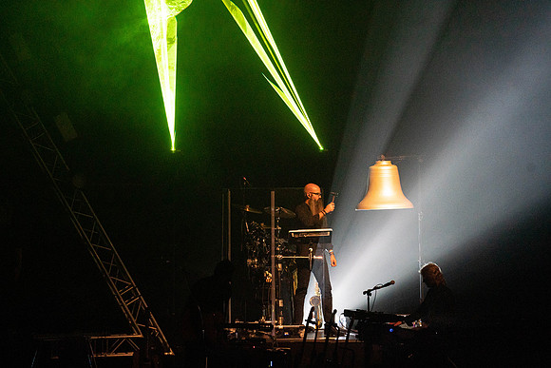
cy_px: 184
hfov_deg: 10.3
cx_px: 276
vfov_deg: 6.9
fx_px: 3062
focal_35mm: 200
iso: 6400
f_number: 5.6
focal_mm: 200
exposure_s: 1/250
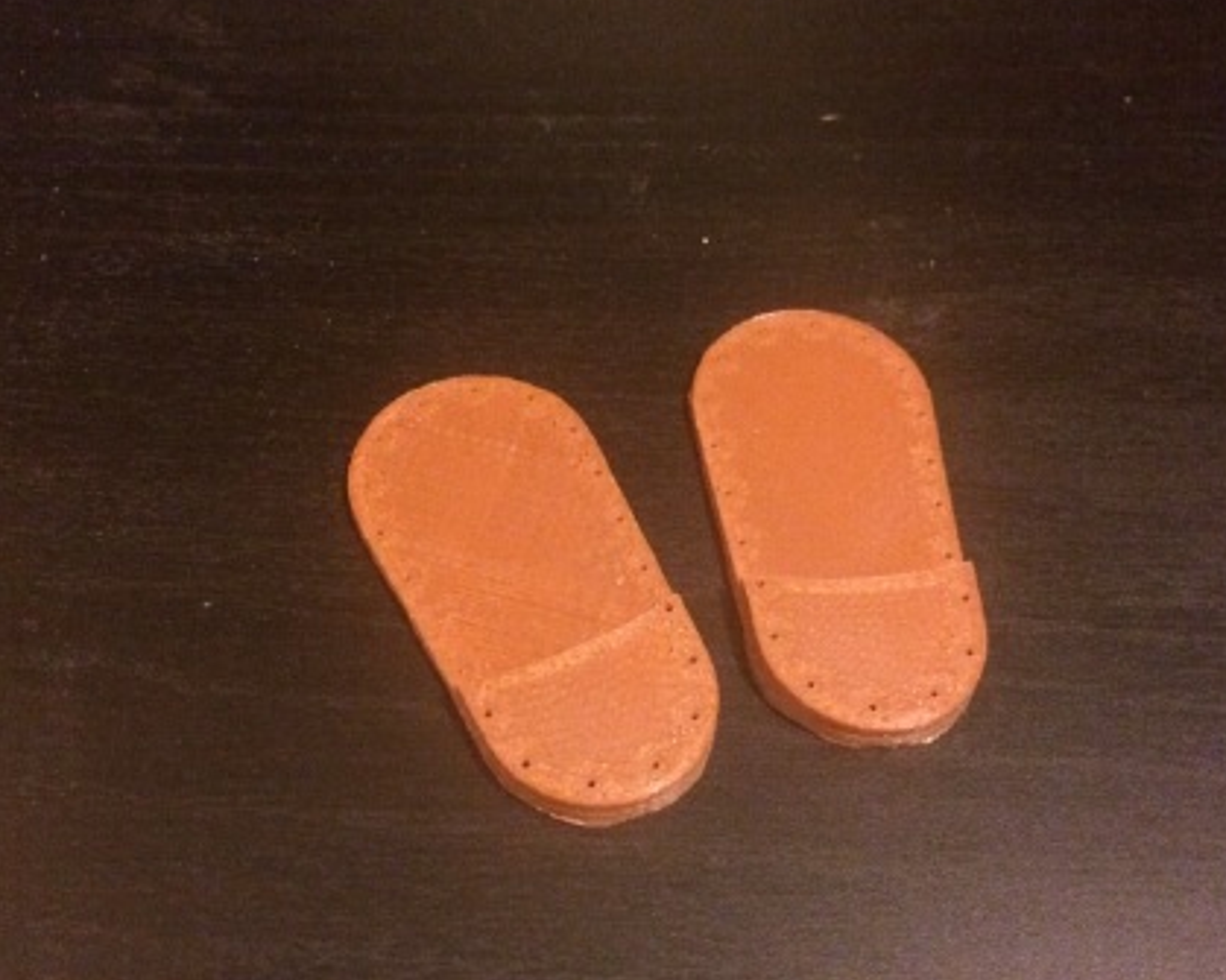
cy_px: 538
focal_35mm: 36
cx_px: 633
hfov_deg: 50.3
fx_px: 1306
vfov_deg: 41.1
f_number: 2.2
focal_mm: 4.15
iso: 640
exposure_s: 1/15
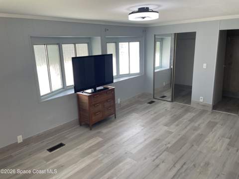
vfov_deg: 53.0
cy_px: 90
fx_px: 179
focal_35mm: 26
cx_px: 120
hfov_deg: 67.4
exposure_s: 1/120
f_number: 1.6
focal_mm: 4.2
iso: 50
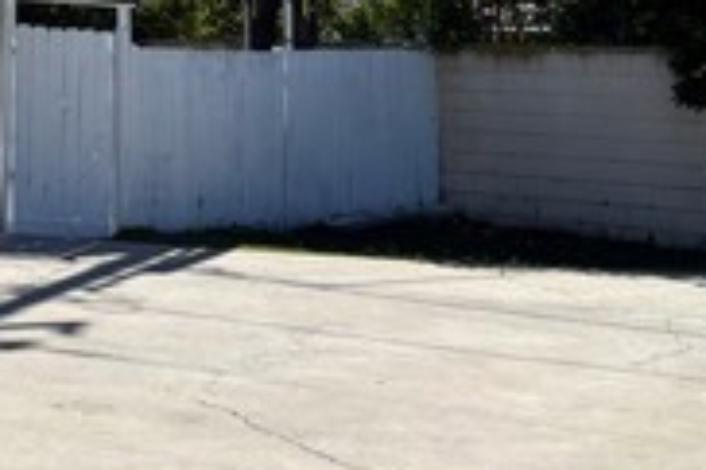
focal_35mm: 95
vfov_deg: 13.9
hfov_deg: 17.8
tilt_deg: +3.1
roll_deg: -0.1
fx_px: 1861
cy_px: -101
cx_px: -508
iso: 50
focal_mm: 5.96
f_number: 1.6
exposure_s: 1/2710
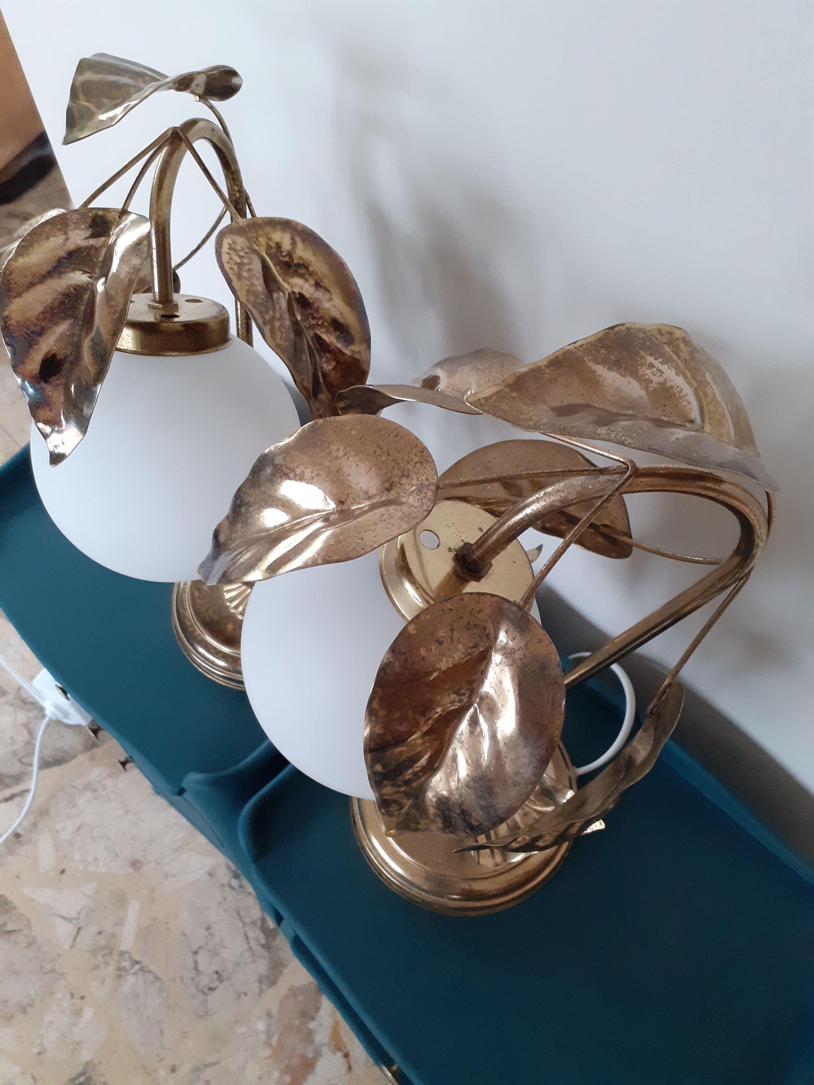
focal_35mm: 27
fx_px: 847
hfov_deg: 51.4
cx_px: 407
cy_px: 542
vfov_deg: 65.3
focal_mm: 3.6
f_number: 1.9
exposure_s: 1/50
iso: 250
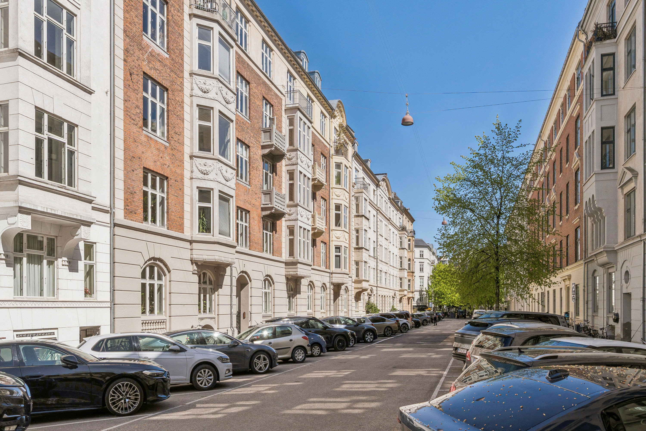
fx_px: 484
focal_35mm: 27
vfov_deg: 47.9
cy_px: 216
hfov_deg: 67.4
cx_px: 323
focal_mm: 18
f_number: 7.1
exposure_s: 1/1000
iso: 200
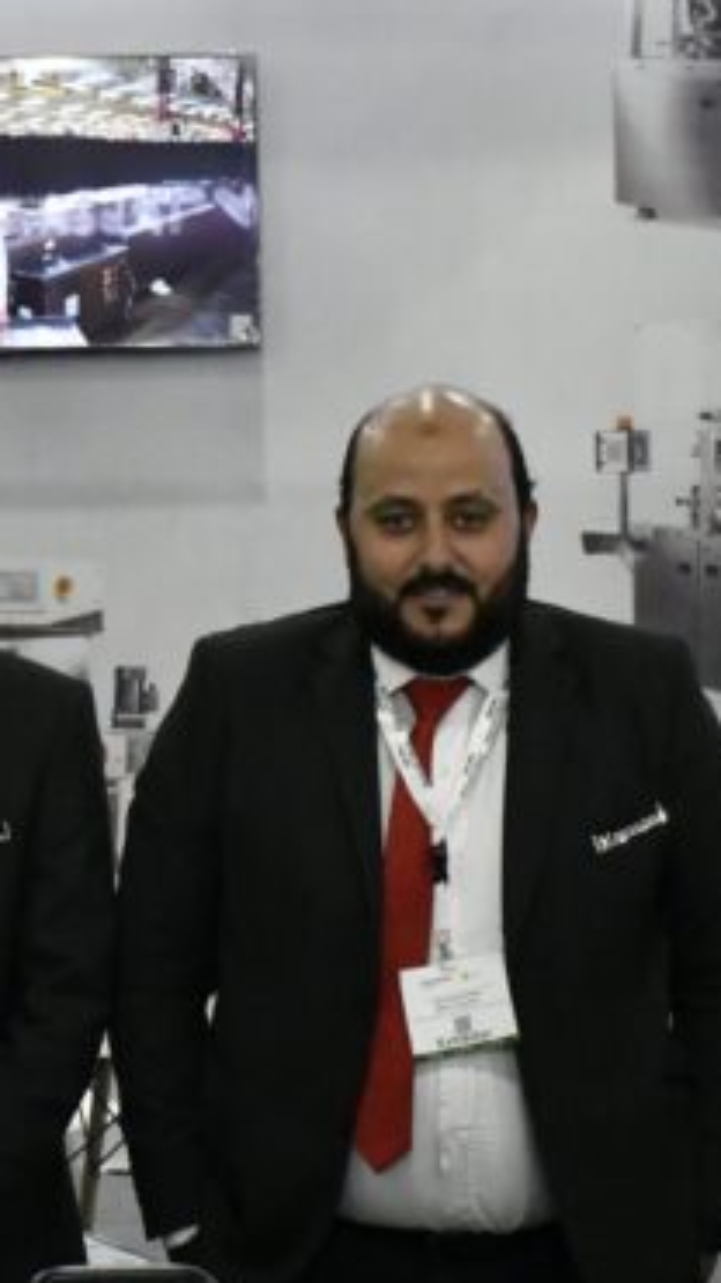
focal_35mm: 113
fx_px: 3842
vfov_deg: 18.9
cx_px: 135
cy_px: 541
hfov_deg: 10.7
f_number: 8
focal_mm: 35
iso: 10000
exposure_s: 1/500
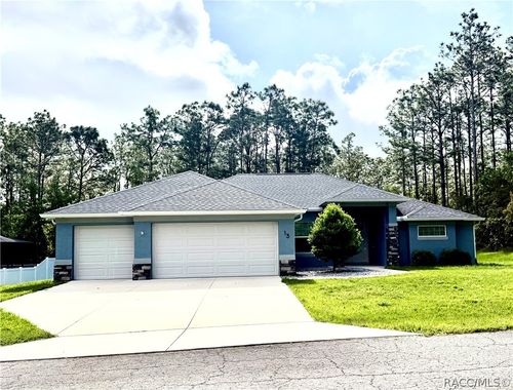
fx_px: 357
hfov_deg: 71.3
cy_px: 195
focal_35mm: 24
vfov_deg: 57.2
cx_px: 256
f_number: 1.78
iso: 100
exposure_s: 1/10309
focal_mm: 6.76
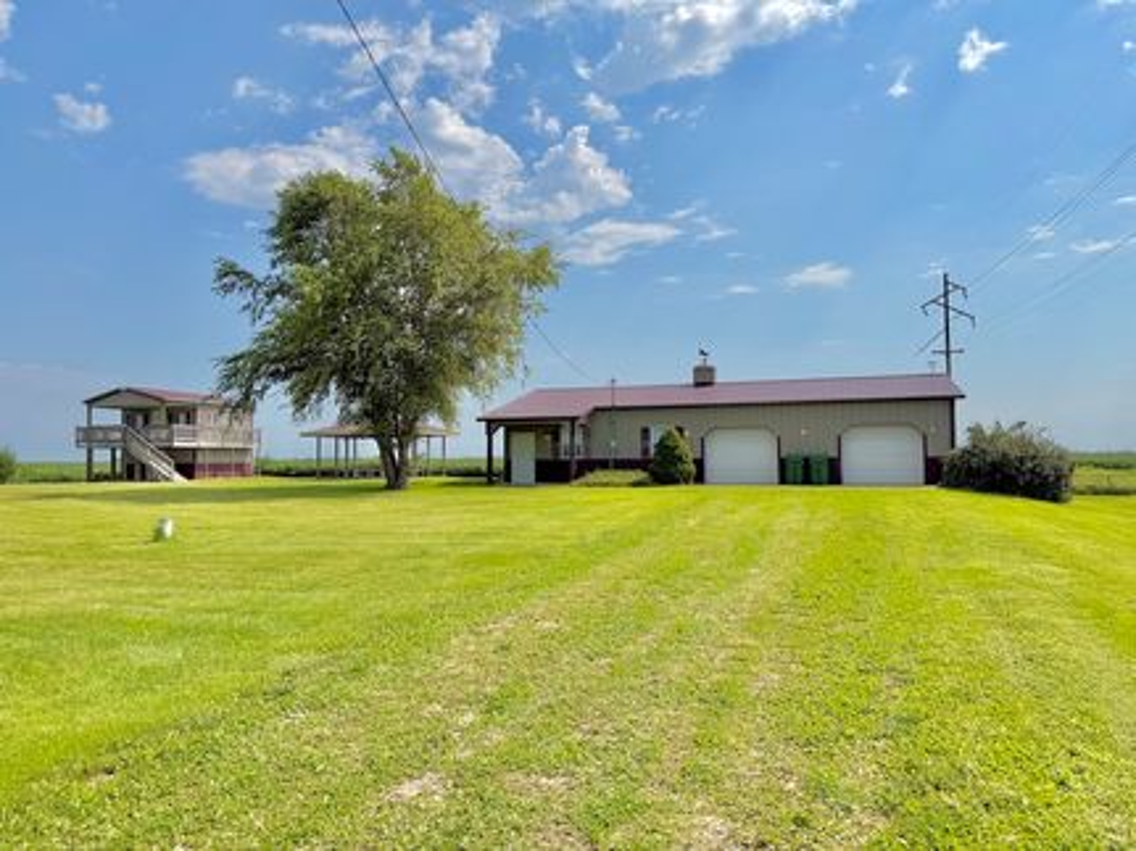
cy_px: 426
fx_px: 787
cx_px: 568
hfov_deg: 71.6
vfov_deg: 56.8
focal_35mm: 24
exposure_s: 1/11905
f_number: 1.78
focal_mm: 6.76
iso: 80
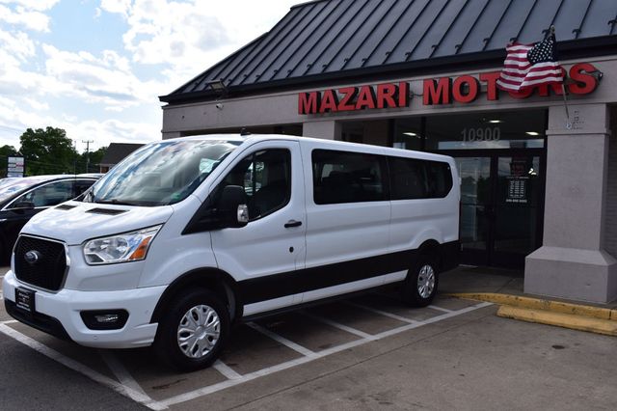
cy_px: 206
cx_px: 308
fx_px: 565
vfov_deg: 39.9
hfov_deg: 57.2
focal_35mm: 33
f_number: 11
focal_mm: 22
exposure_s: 1/500
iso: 360
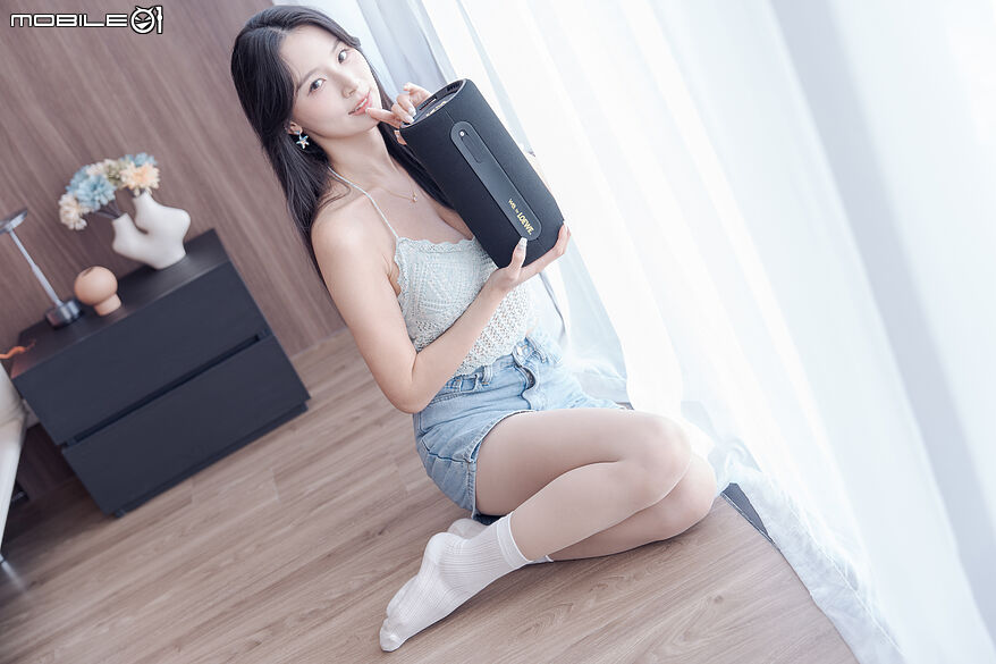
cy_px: 332
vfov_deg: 30.5
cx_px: 498
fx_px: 1217
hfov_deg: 44.5
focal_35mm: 44
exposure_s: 1/80
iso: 200
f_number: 2.8
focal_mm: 44
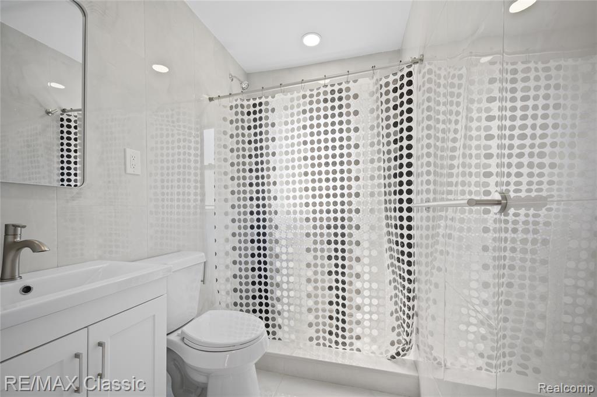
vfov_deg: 81.1
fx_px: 232
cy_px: 198
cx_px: 298
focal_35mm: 14
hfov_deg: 104.3
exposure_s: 1/5
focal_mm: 14
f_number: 11
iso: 100
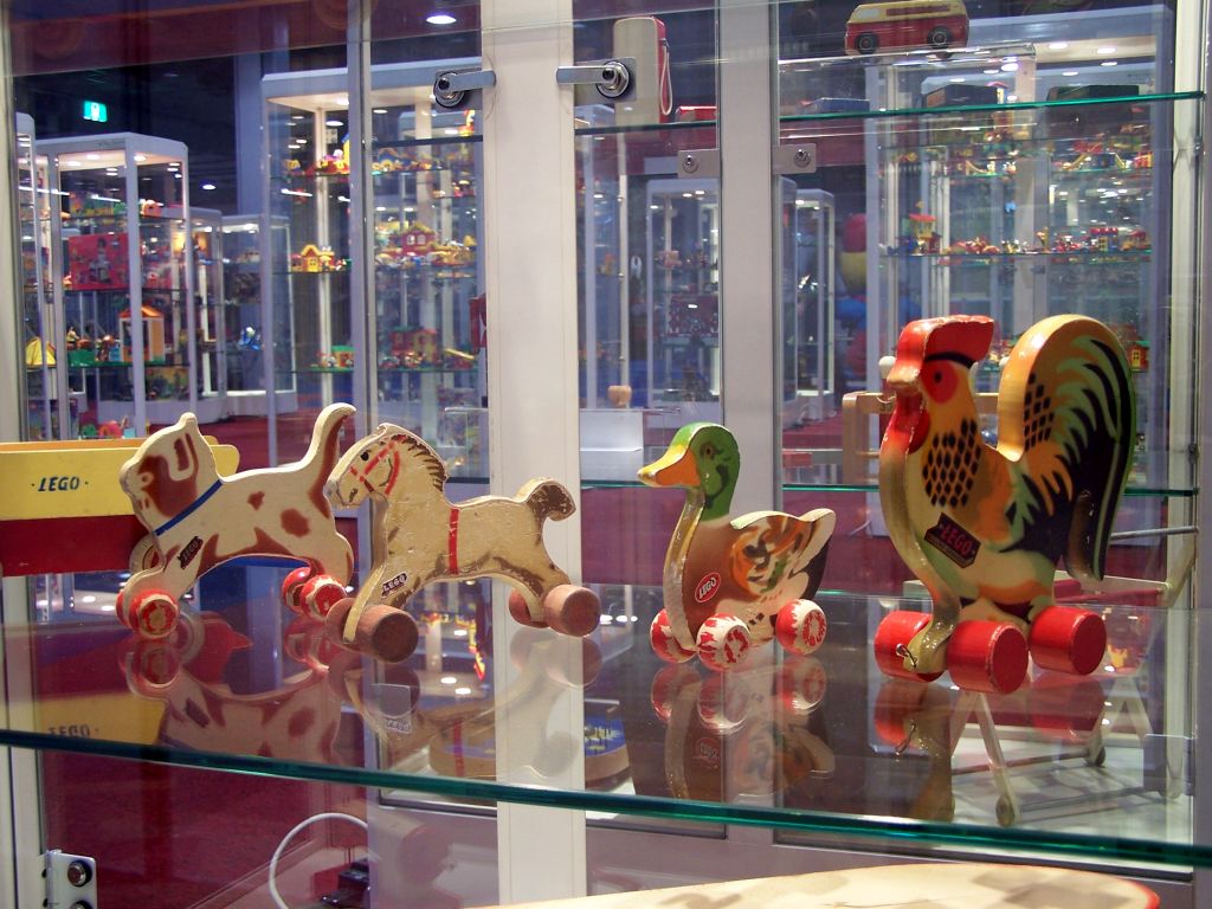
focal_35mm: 40
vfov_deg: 36.0
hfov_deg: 46.8
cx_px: 606
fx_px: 1401
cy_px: 454
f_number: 2.8
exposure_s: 1/8
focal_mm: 6.7
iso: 80
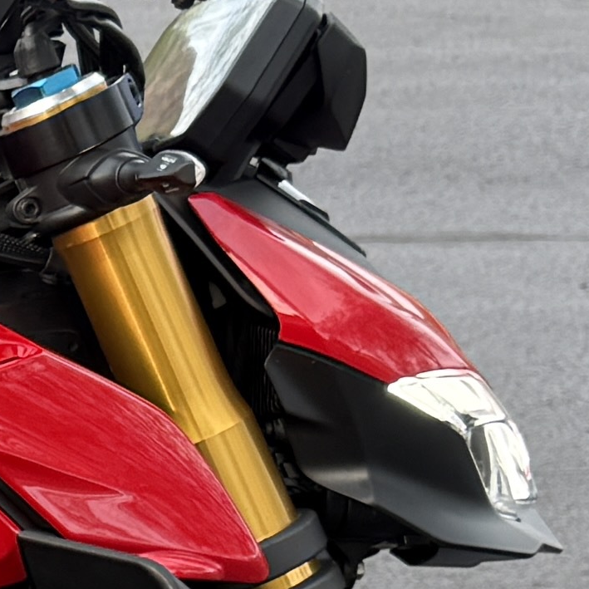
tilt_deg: -18.6
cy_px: 794
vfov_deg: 10.0
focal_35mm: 171
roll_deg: +1.0
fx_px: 3292
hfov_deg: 9.0
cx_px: -909
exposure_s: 1/539
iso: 80
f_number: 1.78
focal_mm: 6.76
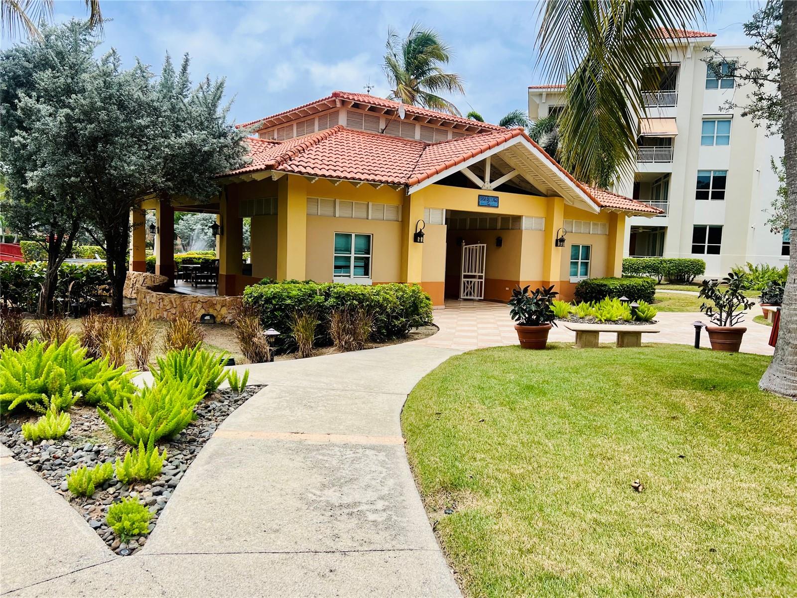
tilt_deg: -4.3
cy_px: 299
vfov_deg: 53.1
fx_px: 599
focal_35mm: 26
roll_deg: -1.1
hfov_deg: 67.3
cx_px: 398
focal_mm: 5.7
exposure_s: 1/2915
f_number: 1.5
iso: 50
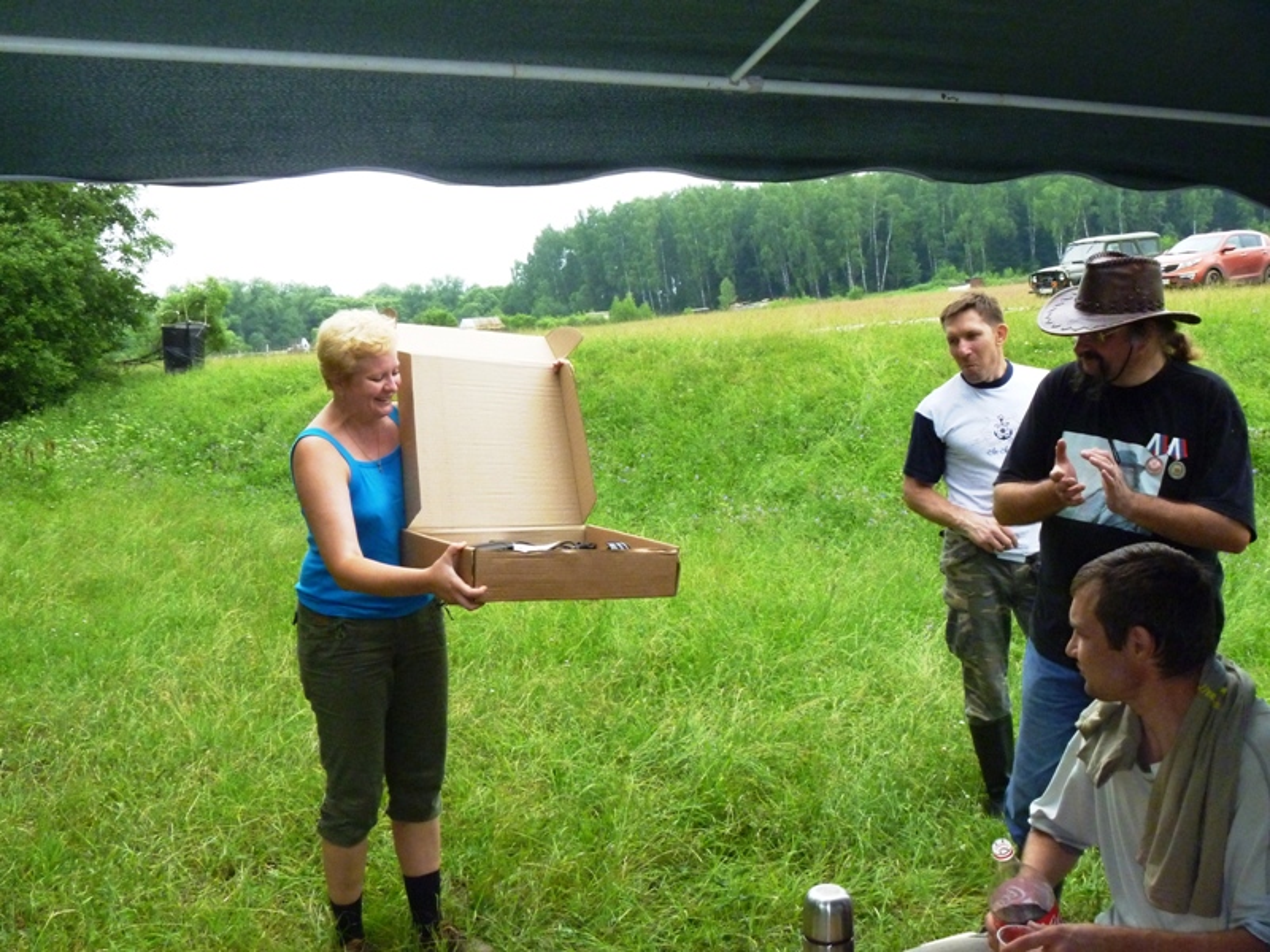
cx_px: 635
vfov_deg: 40.7
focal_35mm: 35
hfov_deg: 52.6
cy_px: 476
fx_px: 1284
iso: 400
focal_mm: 6.3
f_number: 5.6
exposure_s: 1/250
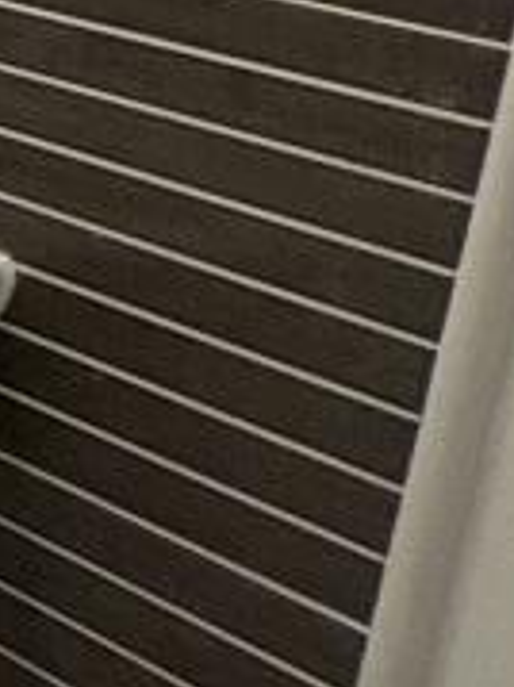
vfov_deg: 21.8
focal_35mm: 80
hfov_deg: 9.3
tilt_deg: -7.8
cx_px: -1335
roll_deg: -3.5
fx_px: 1586
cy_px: -230
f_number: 2.2
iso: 200
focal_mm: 2.22
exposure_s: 1/100
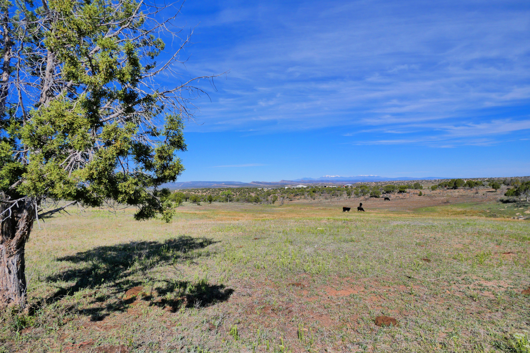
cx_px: 265
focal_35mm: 18
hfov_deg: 90.0
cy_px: 176
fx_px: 265
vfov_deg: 67.4
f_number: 6.3
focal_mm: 9
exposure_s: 1/1600
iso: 800
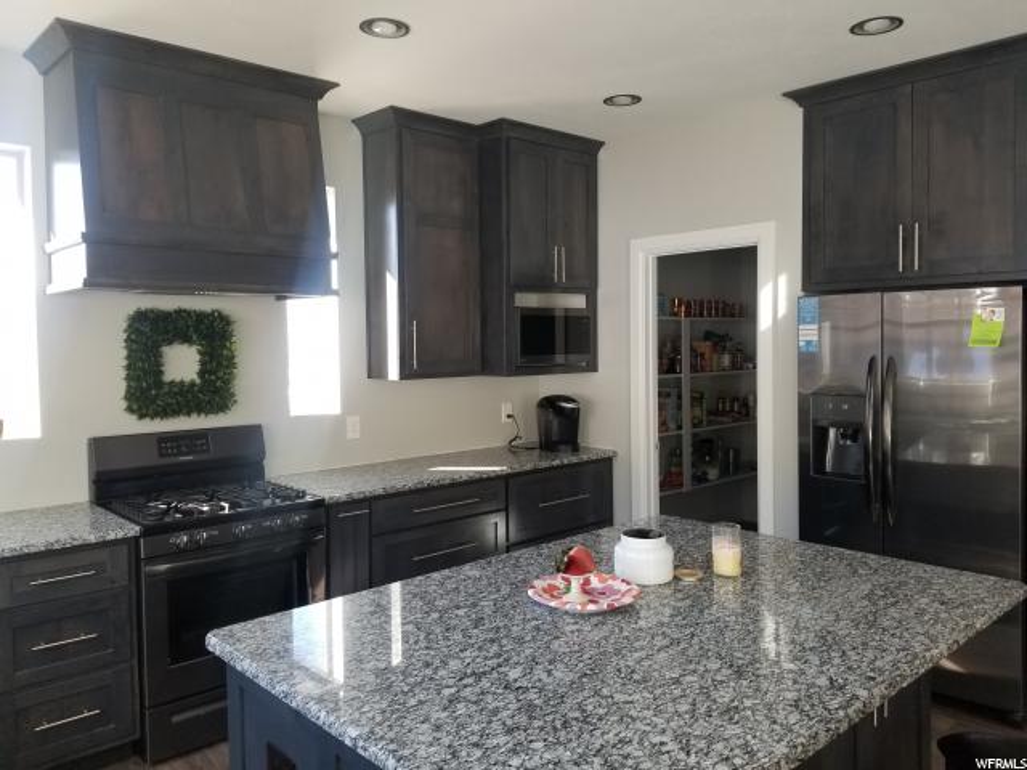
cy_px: 385
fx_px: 771
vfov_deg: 53.1
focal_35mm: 26
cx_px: 514
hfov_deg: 67.3
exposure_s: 1/100
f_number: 1.7
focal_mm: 4.25
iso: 80
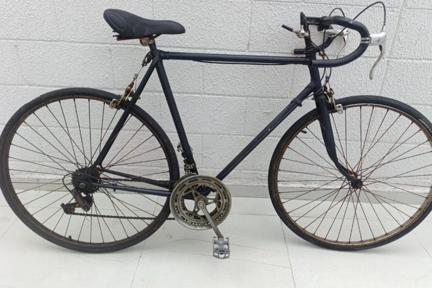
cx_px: 223
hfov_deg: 71.5
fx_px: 300
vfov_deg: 51.3
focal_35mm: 25
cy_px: 143
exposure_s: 1/120
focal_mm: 6.14
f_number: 1.6
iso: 50
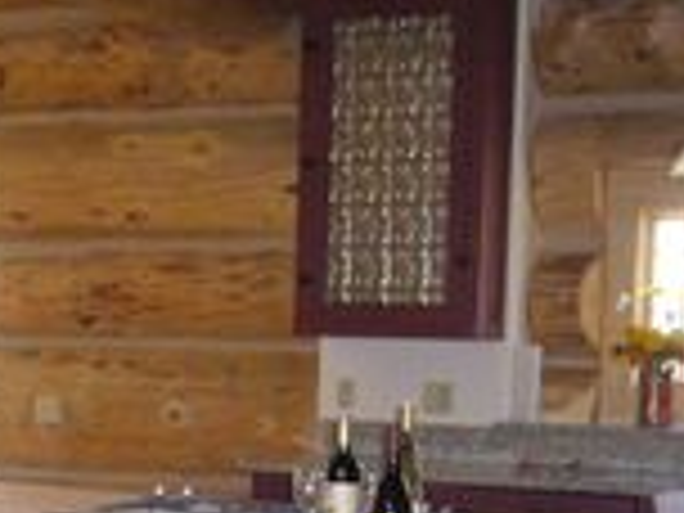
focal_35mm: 85
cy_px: 540
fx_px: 1680
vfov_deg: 16.9
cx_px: 148
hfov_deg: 22.7
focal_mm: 5.8
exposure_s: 1/60
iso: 400
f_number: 2.8
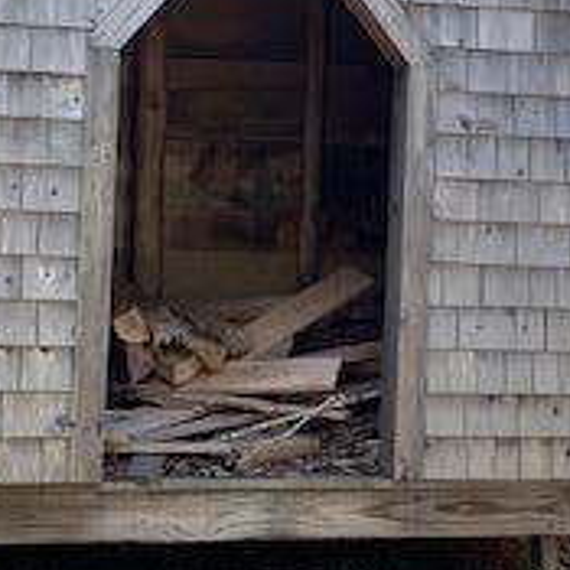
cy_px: 221
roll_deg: -1.7
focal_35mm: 84
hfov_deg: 20.6
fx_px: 1565
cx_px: 218
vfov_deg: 20.6
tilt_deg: +0.4
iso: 25
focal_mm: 4.25
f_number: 1.8
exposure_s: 1/122
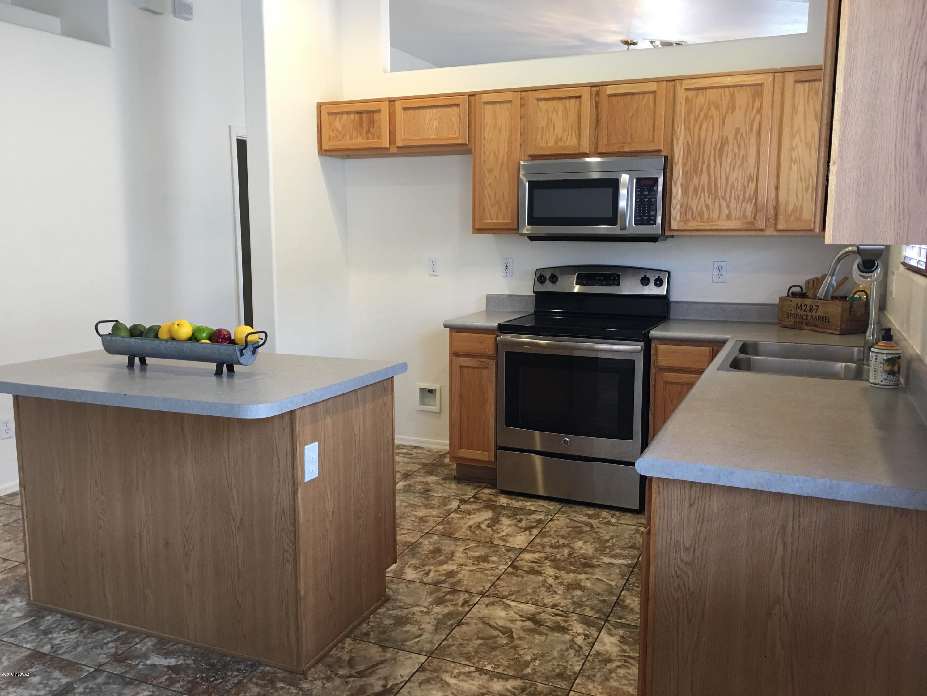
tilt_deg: -6.5
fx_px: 777
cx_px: 464
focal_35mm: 29
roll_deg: -0.3
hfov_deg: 61.7
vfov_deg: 48.2
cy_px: 348
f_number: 2.2
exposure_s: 1/15
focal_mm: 4.15
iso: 40
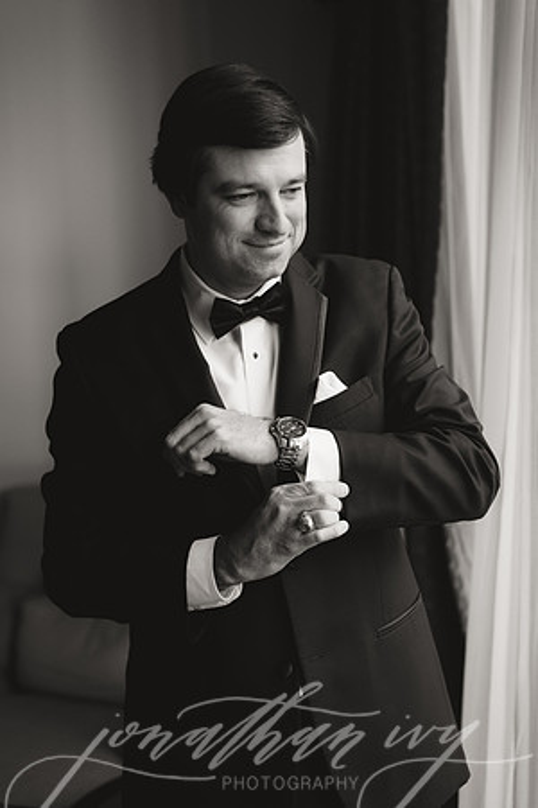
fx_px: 1121
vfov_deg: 39.6
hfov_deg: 27.0
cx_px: 269
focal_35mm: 50
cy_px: 404
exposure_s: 1/400
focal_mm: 50
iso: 1600
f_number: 2.5
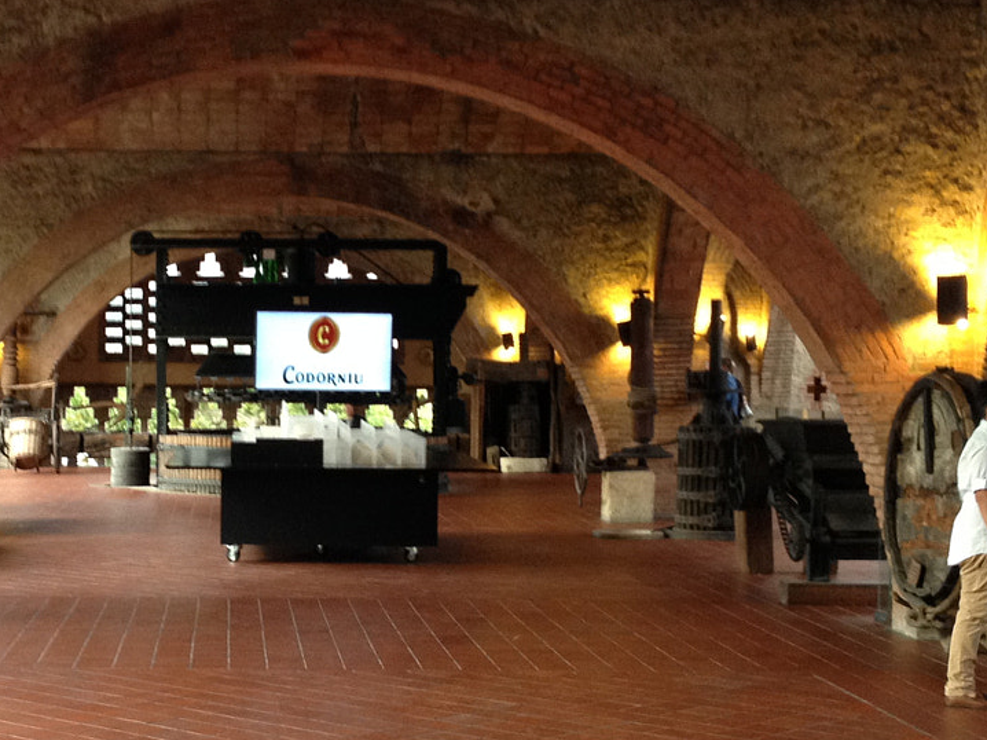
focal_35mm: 78
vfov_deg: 18.9
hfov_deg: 24.8
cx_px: 280
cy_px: 422
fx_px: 2223
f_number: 2.4
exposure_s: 1/20
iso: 125
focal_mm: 4.28
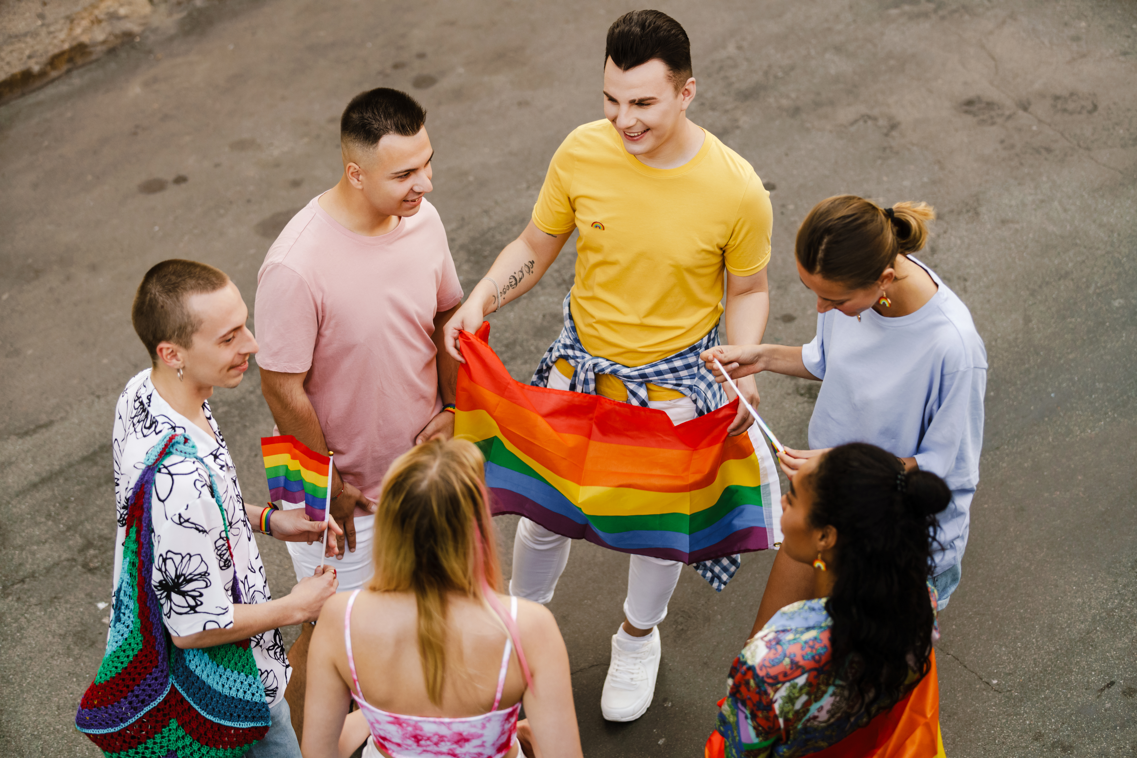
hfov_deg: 20.4
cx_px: 568
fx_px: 3159
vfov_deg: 13.7
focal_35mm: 100
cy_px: 379
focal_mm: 100
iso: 640
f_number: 2.8
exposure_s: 1/400
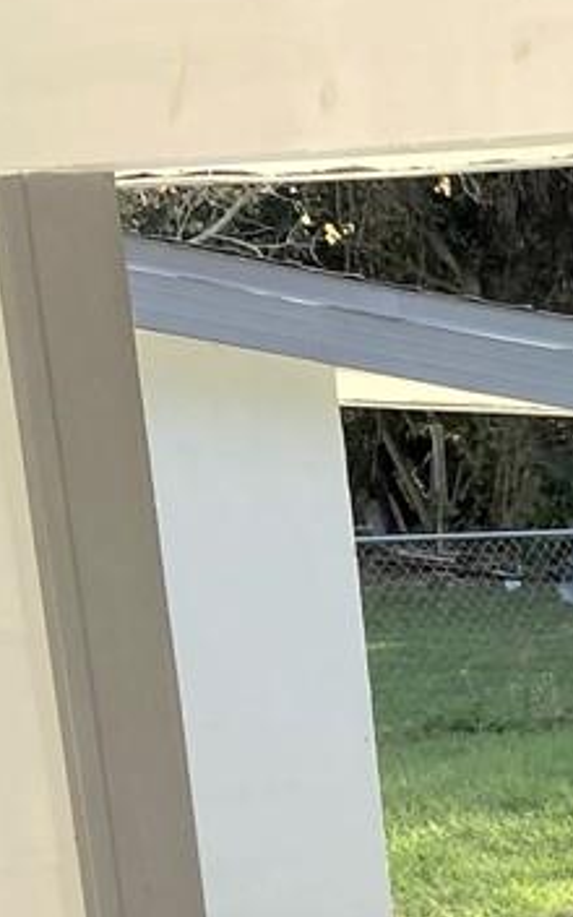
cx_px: 1907
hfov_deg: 7.9
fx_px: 3373
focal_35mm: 135
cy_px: 1107
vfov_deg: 14.9
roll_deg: +0.4
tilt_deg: -12.6
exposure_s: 1/486
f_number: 1.8
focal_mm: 3.99
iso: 20
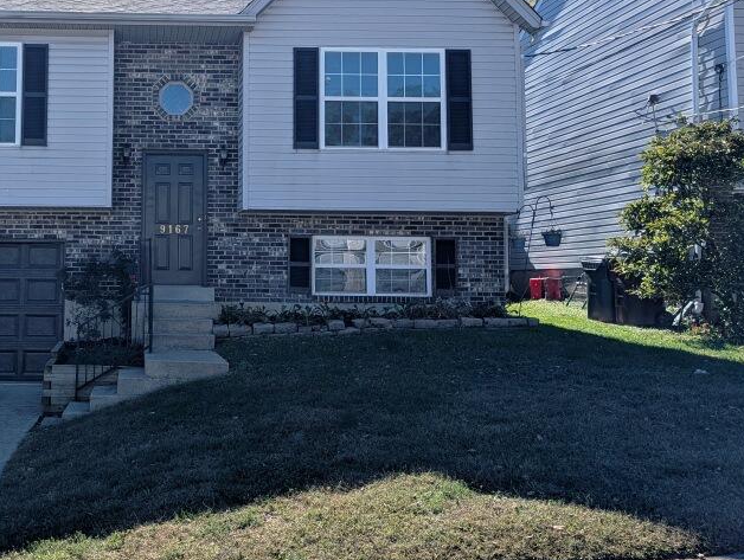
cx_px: 148
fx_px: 840
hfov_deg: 45.4
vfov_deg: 36.7
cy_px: 204
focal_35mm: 39
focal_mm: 6.9
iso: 21
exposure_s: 1/974
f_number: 1.68
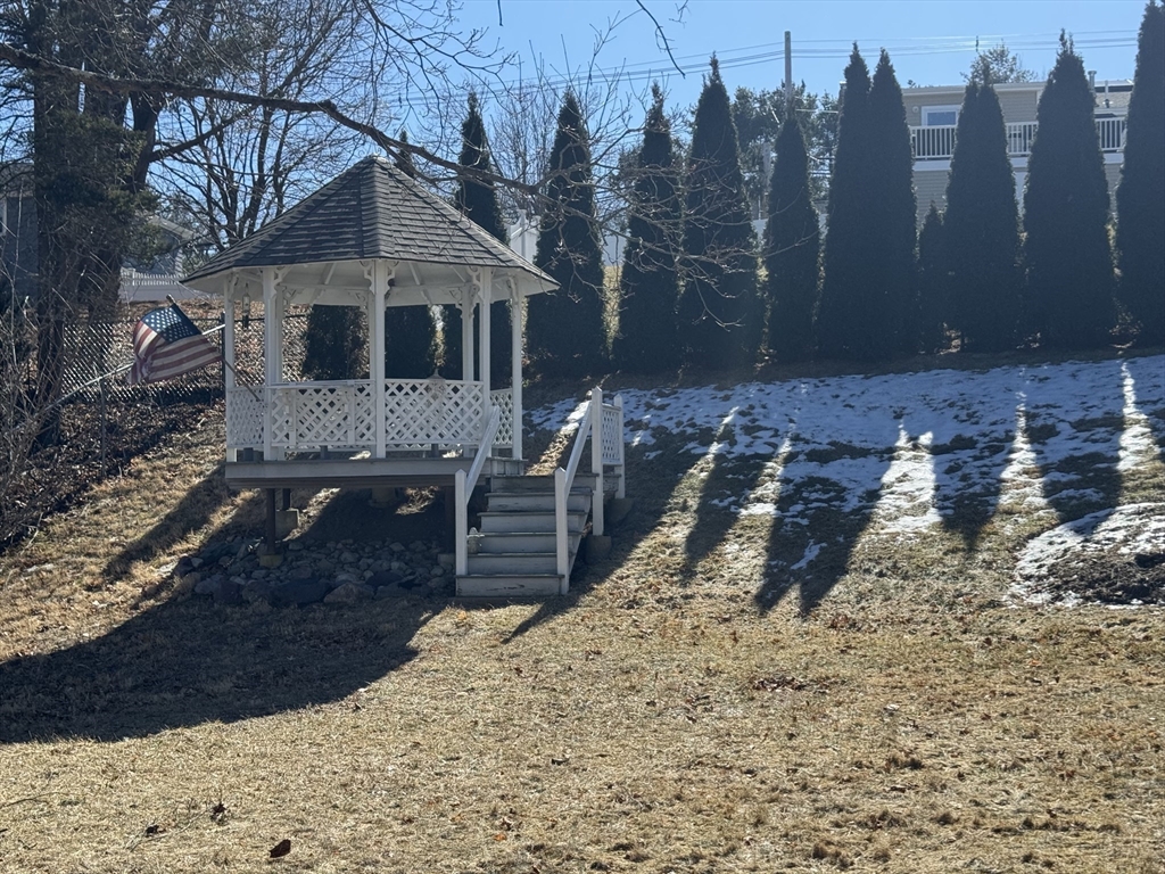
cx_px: 582
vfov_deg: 30.3
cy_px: 437
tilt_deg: +2.0
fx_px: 1615
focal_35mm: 48
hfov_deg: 39.7
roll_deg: +0.3
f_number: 1.78
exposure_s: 1/2833
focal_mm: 6.76
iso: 64
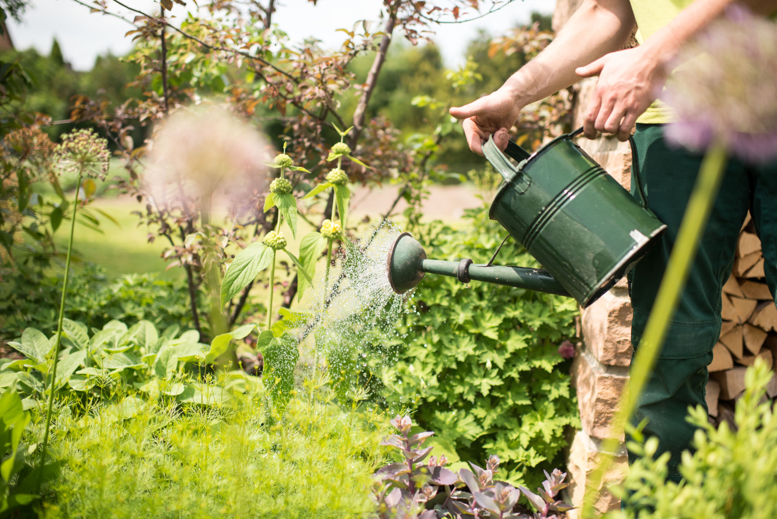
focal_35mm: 35
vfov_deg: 37.9
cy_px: 260
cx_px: 388
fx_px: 756
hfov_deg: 54.4
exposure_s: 1/4000
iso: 160
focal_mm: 35
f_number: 2
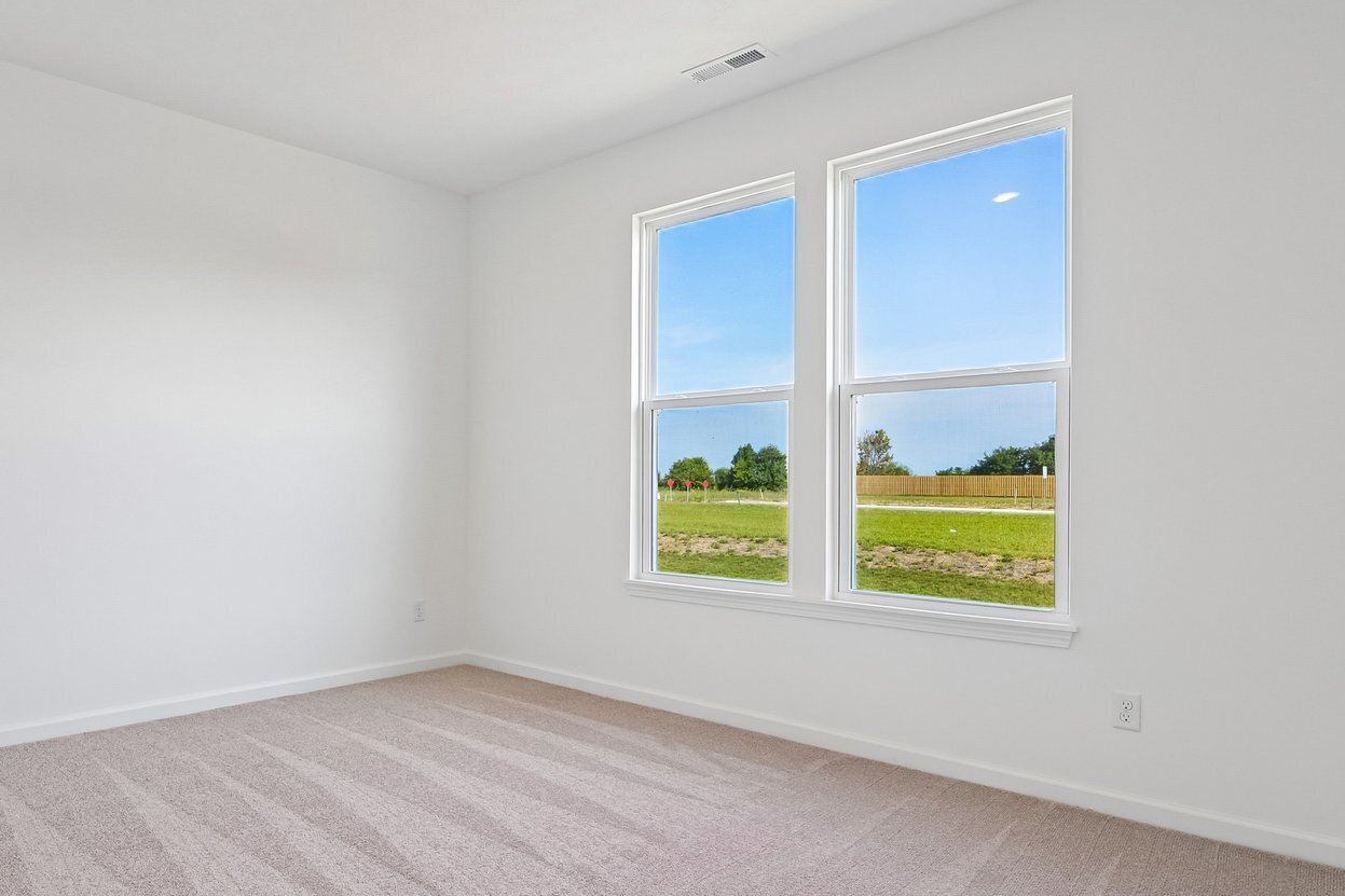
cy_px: 478
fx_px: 859
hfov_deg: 75.2
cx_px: 535
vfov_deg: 55.1
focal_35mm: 23
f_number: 8
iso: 100
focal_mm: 14
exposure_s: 1/30
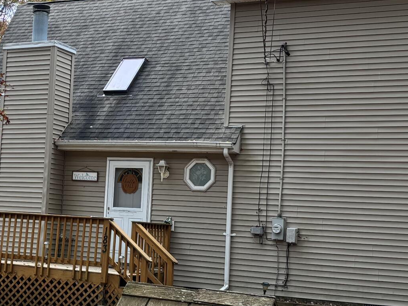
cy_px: 158
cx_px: 84
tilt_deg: +6.2
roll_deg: -4.3
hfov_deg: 25.2
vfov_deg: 19.4
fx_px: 896
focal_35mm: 76
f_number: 1.6
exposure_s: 1/400
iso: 50
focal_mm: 5.96
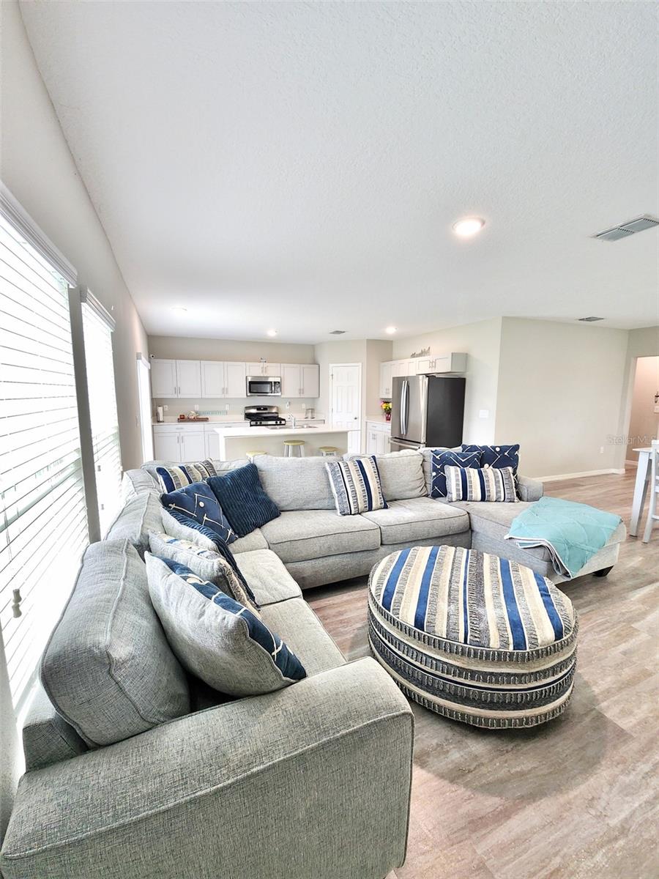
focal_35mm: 13
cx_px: 330
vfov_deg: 106.2
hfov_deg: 89.9
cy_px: 440
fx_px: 330
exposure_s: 1/60
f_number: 2.2
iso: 125
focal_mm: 2.2
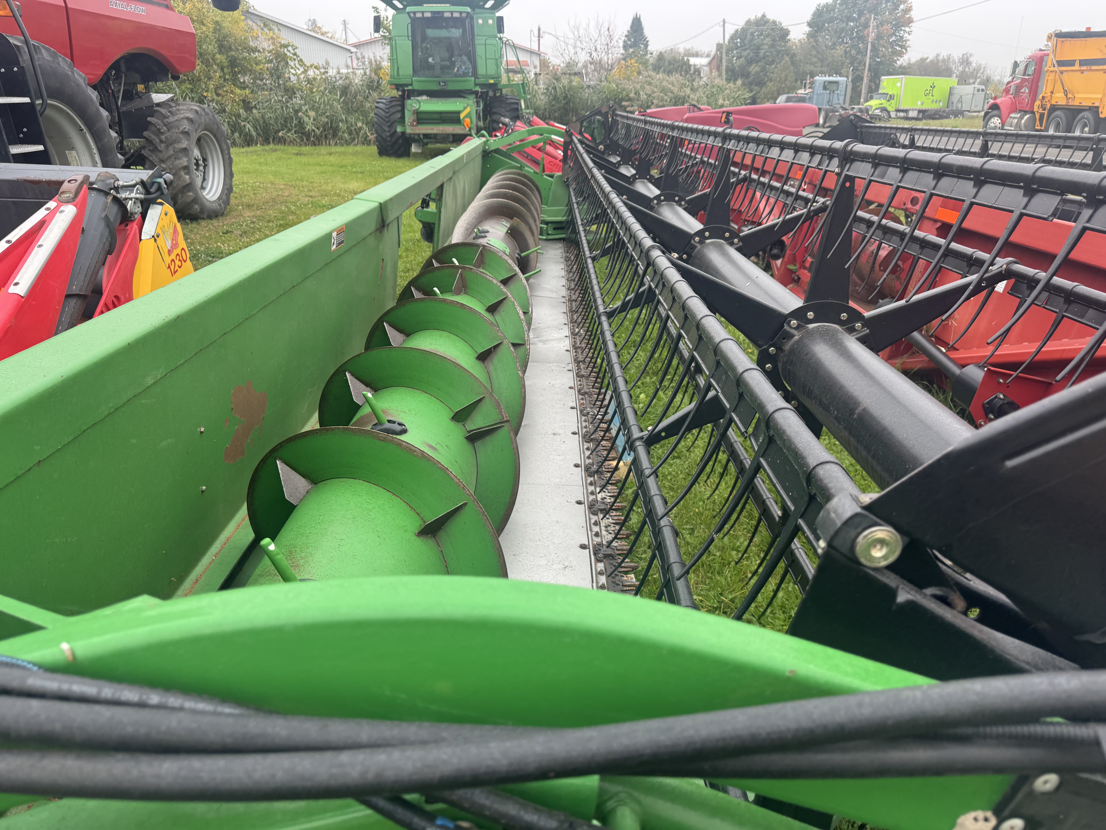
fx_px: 767
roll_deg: +1.0
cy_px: 415
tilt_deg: -19.3
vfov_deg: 56.8
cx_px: 553
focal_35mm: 24
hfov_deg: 71.6
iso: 80
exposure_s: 1/121
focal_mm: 6.76
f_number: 1.78
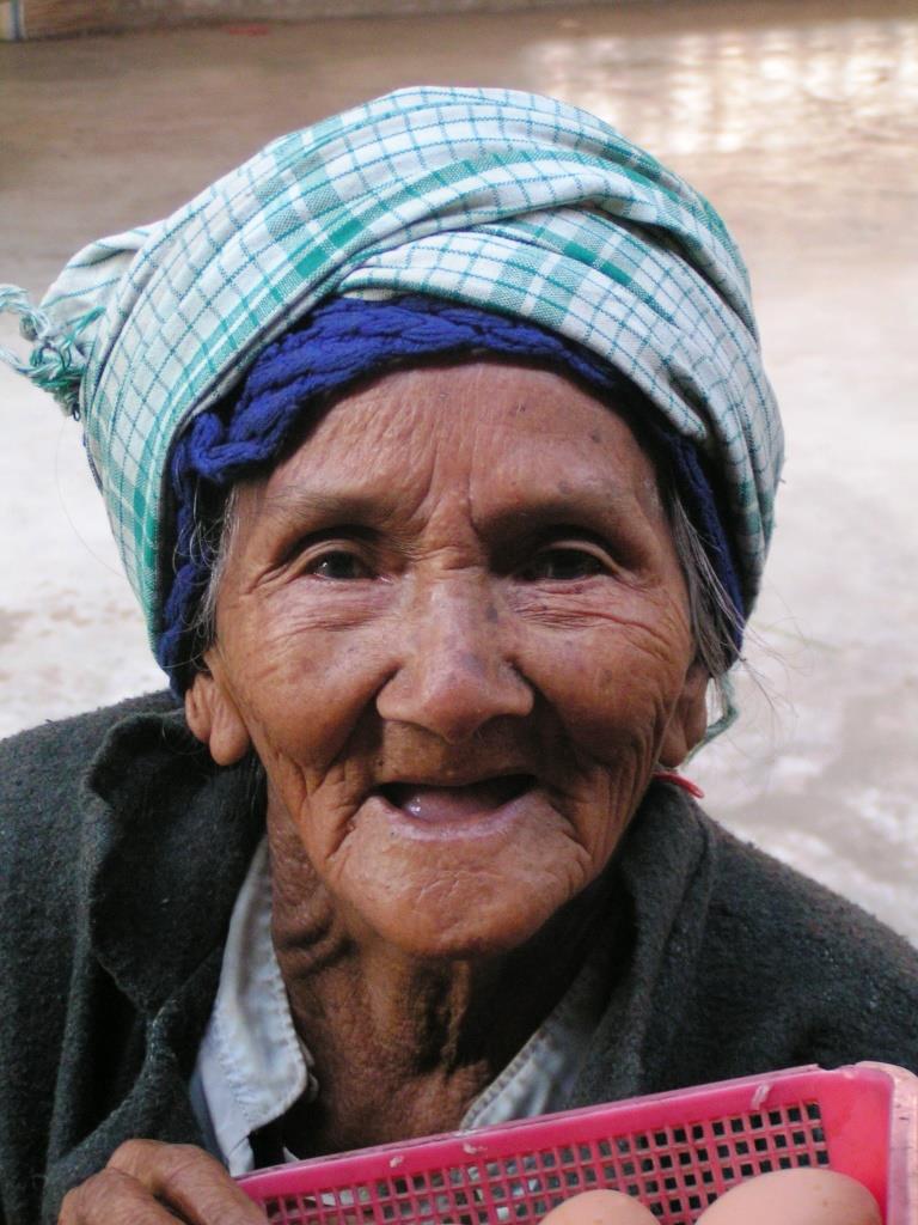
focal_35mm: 82
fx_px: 2899
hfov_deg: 18.0
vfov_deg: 23.8
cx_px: 459
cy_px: 612
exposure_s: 1/30
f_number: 3.2
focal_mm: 12.6
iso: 200
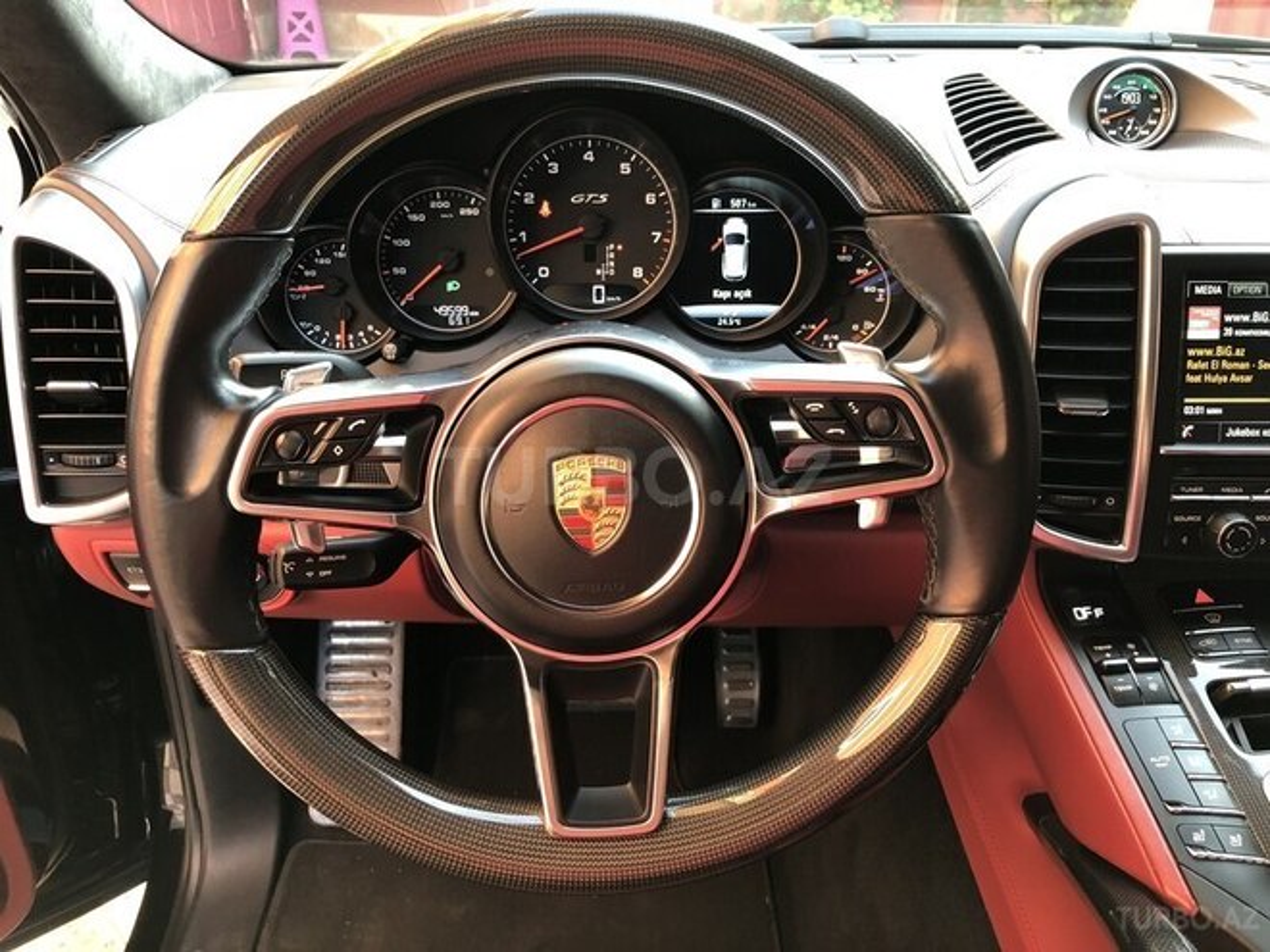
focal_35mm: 28
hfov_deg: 63.4
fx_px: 1027
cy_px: 476
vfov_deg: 49.7
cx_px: 635
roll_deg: +0.2
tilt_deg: -29.1
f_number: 1.8
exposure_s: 1/16
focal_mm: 4
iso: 50
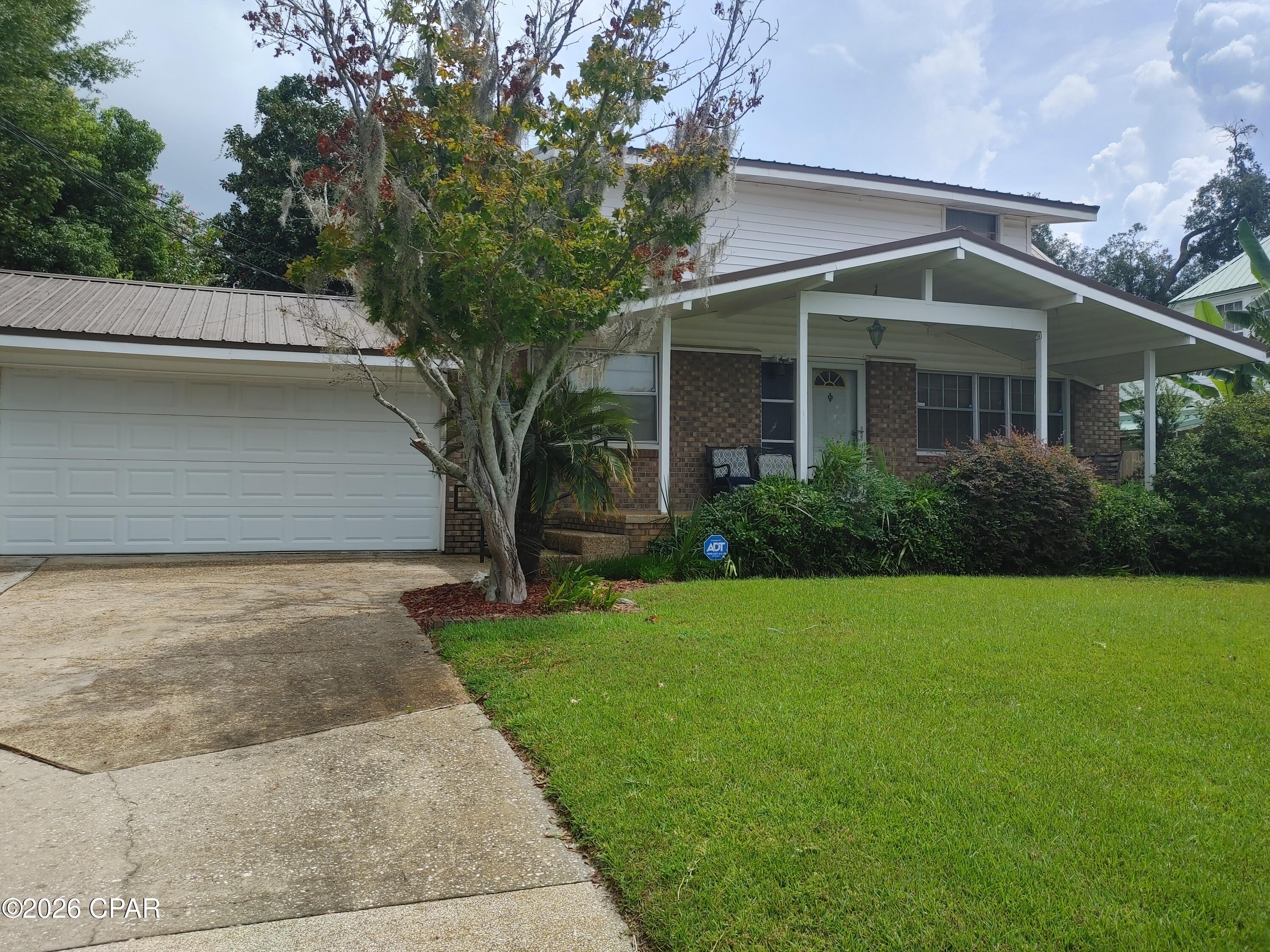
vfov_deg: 53.1
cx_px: 635
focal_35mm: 26
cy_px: 476
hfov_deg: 67.3
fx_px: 954
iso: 50
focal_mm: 5.58
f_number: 1.8
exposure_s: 1/1667
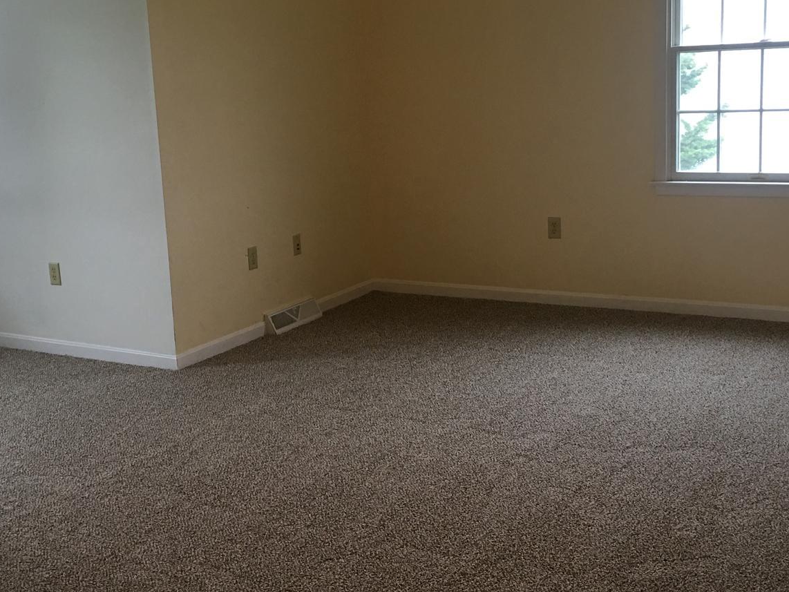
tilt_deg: -11.3
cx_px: 349
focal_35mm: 52
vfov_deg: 28.0
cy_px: 298
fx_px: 1185
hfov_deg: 36.8
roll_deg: +3.5
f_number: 2.2
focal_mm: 4.15
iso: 50
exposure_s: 1/15
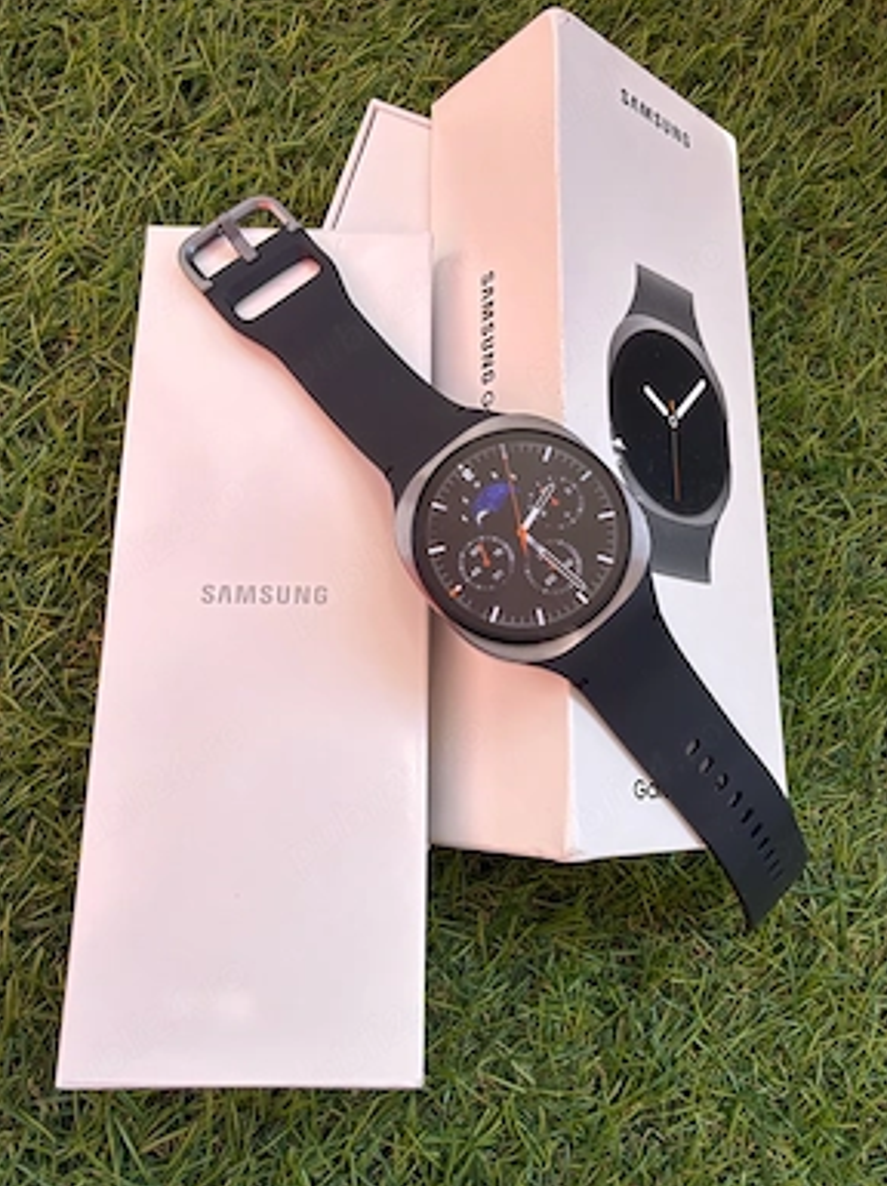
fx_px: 890
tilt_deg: -72.3
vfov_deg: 67.4
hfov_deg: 53.0
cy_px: 591
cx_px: 447
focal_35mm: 26
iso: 50
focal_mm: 2.22
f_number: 2.2
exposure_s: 1/507
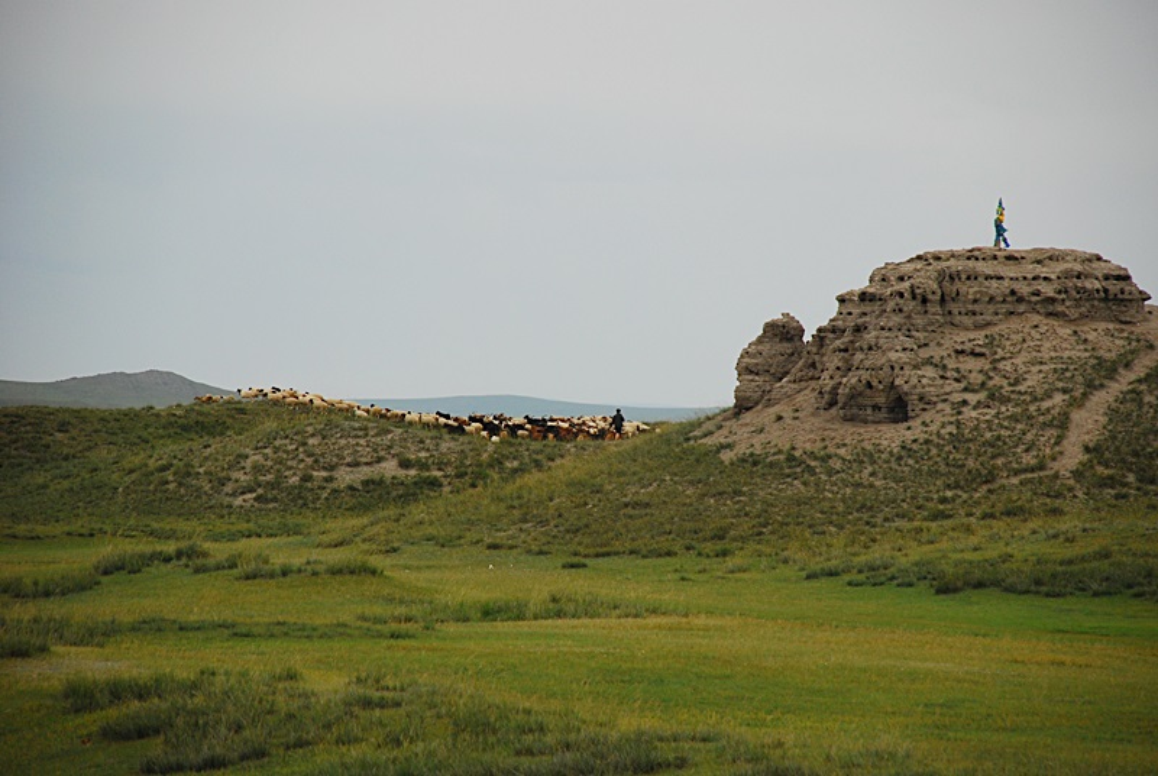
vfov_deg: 6.8
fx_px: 6523
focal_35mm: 202
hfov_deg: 10.1
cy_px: 388
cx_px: 579
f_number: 6.3
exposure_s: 1/1000
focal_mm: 135
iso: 400
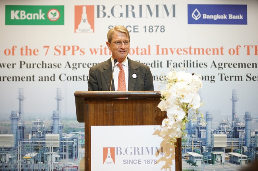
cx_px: 129
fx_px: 895
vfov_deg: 11.0
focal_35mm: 125
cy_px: 86
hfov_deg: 16.4
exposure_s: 1/160
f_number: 2.8
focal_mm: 125
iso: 2000
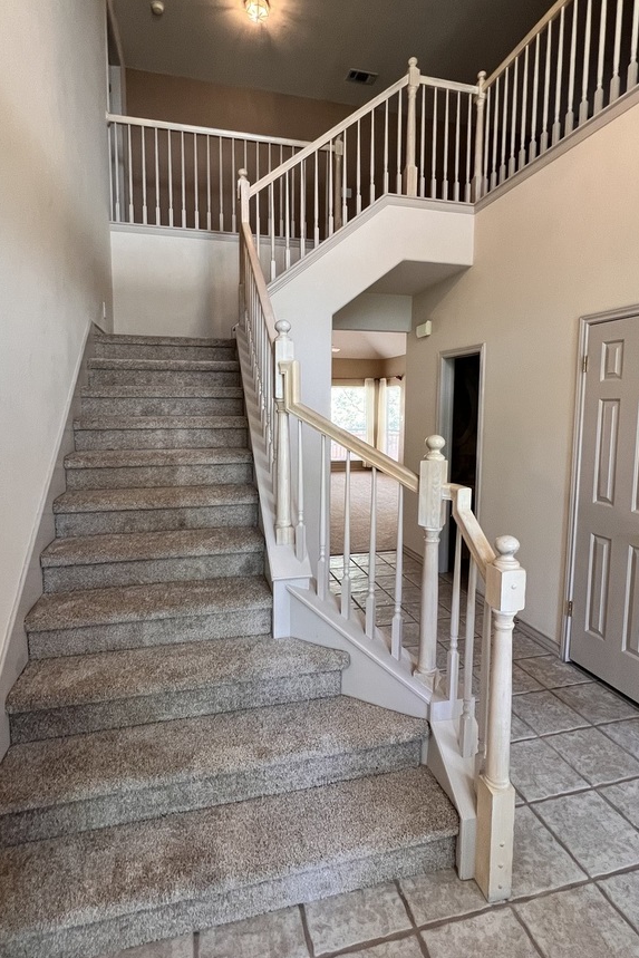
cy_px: 457
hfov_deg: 70.5
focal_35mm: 17
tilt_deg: -5.2
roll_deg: -0.1
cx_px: 313
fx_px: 452
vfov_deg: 93.2
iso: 250
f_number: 1.8
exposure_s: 1/60
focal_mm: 1.57
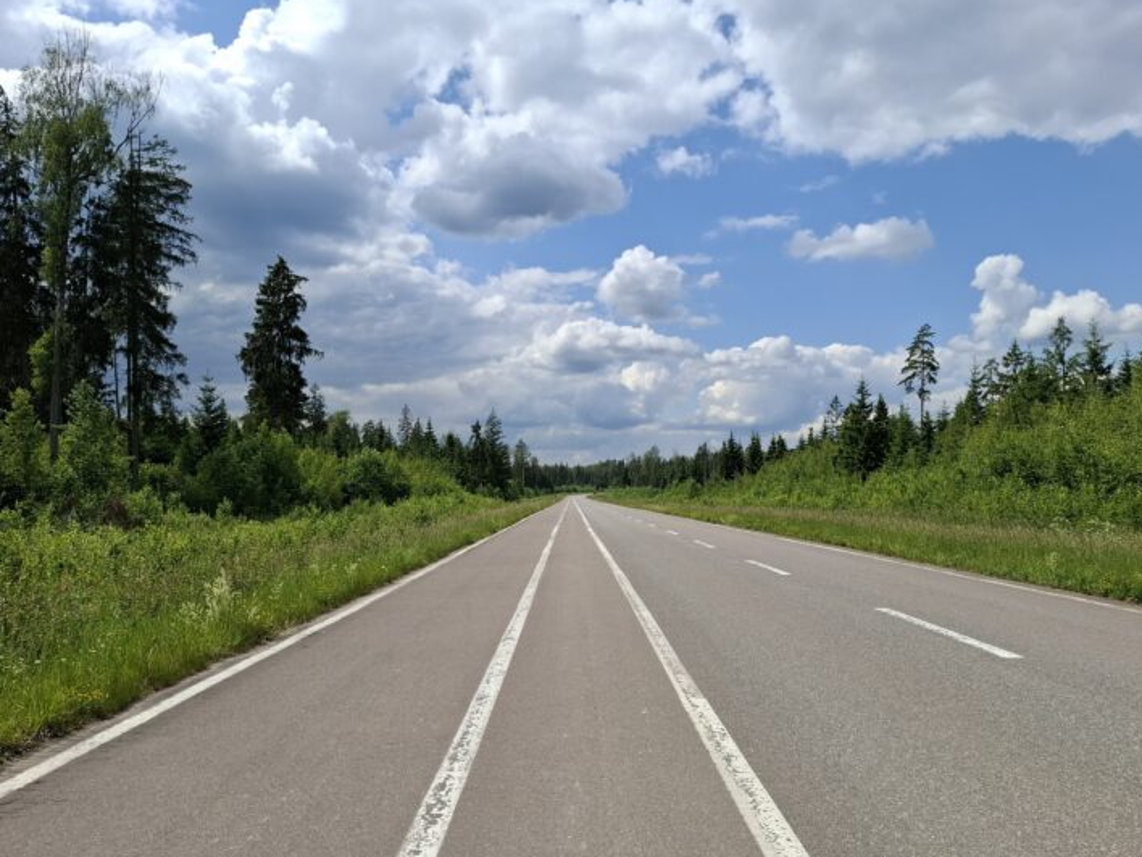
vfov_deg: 53.0
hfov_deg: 67.3
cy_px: 474
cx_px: 542
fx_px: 858
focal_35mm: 26
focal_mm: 5.54
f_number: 1.8
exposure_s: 1/2688
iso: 50
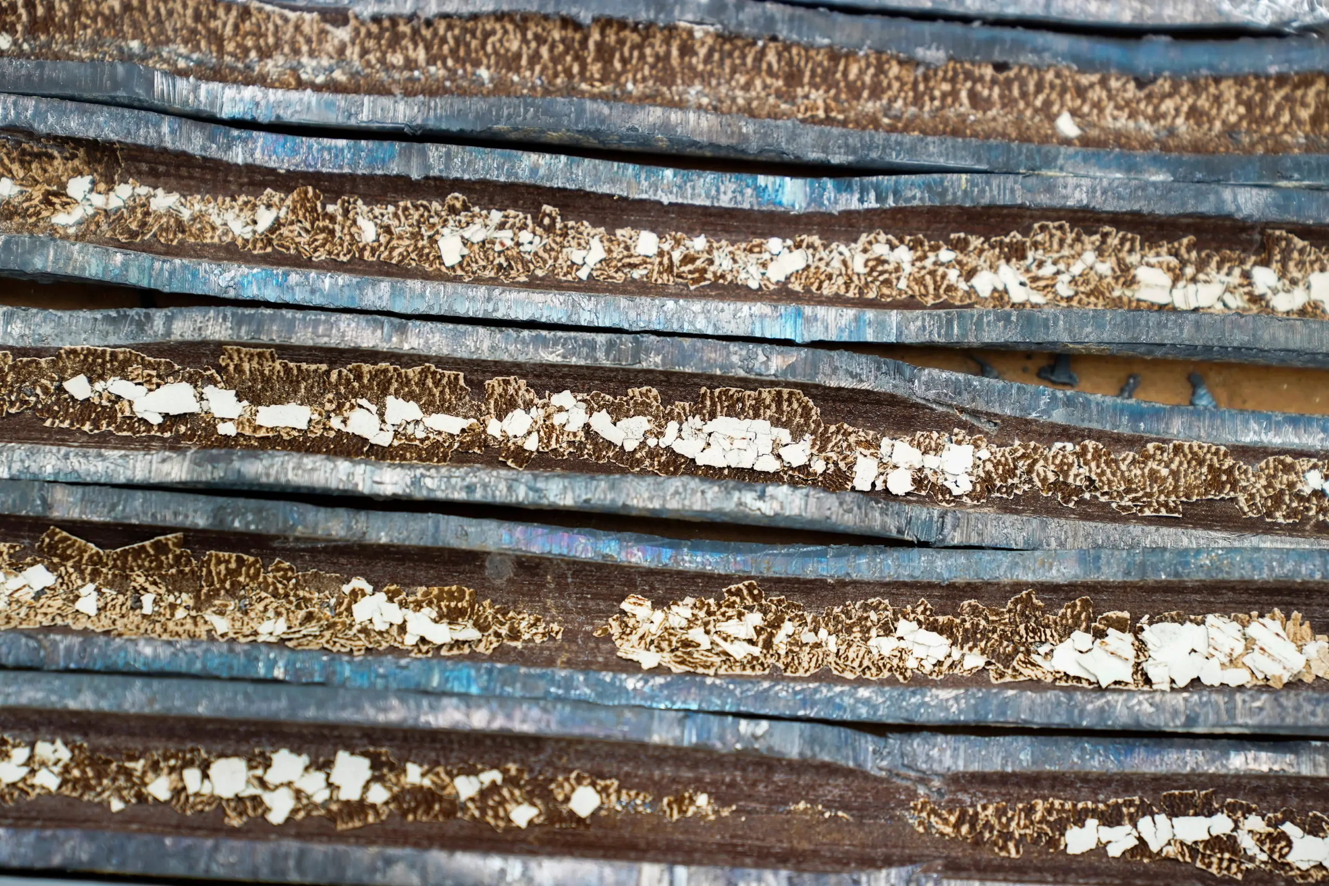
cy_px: 443
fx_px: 2584
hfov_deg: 28.8
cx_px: 664
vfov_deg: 19.5
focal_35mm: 70
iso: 800
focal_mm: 70
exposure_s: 1/80
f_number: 4
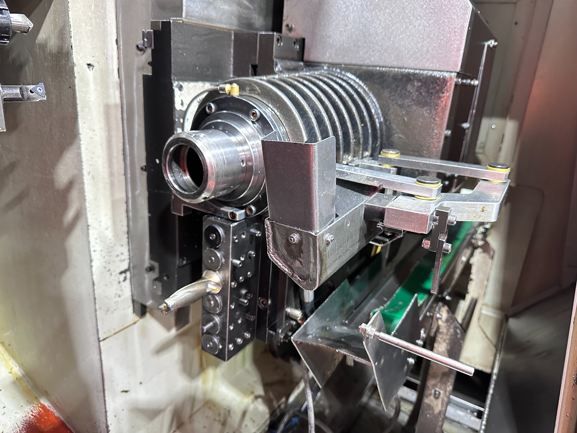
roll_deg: -3.9
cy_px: 216
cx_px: 288
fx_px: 400
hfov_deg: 71.6
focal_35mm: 24
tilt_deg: -19.5
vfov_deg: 56.8
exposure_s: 1/33
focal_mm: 6.86
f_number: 1.78
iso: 640
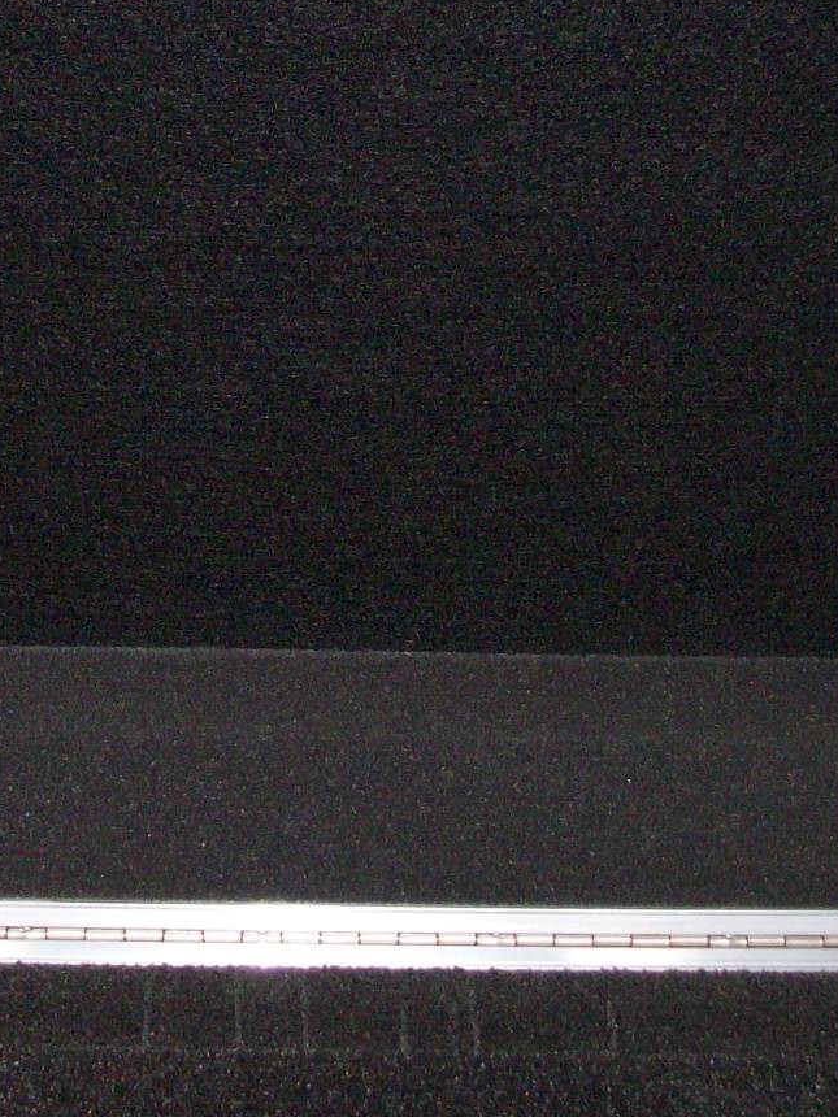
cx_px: 434
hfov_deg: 18.2
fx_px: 2615
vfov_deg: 23.9
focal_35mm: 81
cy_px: 307
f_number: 2.8
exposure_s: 1/30
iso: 160
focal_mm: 5.7
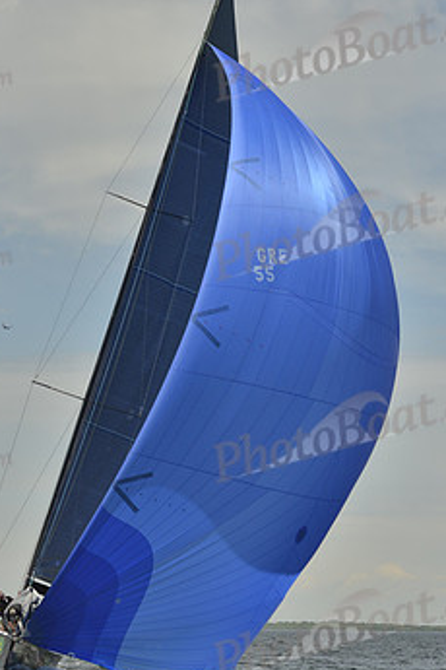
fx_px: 2434
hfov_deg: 10.4
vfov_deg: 15.6
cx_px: 113
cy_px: 359
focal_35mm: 131
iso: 280
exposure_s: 1/1600
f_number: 9
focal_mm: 78
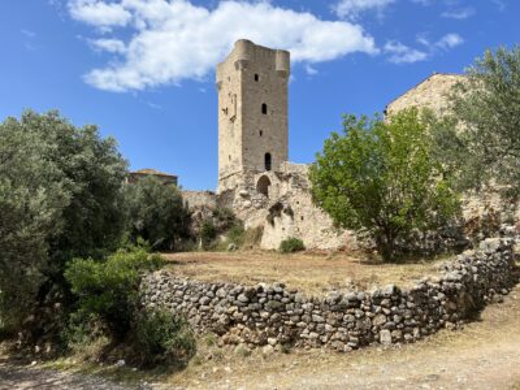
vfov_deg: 53.1
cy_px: 195
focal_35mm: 26
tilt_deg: +7.8
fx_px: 391
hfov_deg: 67.3
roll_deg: +0.2
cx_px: 260
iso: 50
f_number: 1.5
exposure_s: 1/5882
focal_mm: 5.7
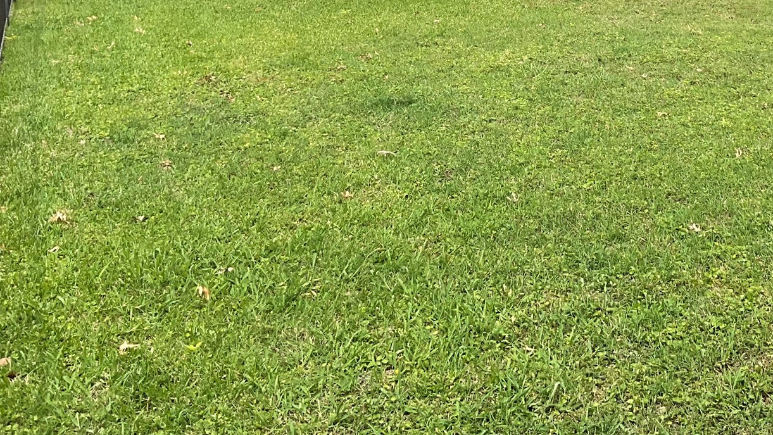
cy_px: -47
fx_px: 1086
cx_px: 587
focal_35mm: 53
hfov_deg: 38.1
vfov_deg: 21.4
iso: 16
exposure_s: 1/1098
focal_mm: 3
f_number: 1.8
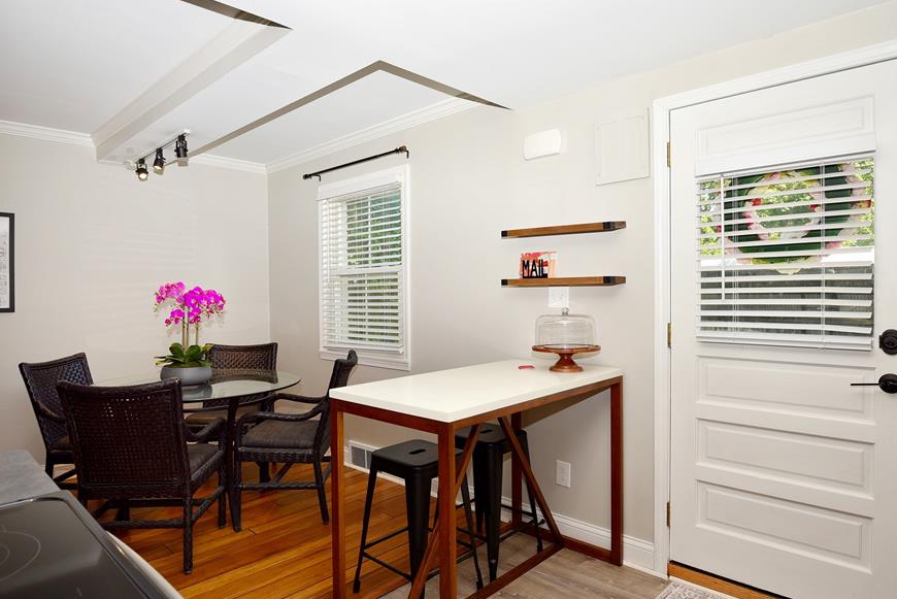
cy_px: 310
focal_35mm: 20
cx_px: 404
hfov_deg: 83.7
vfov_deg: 62.0
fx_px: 499
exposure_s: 1/60
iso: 100
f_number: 6.3
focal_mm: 17
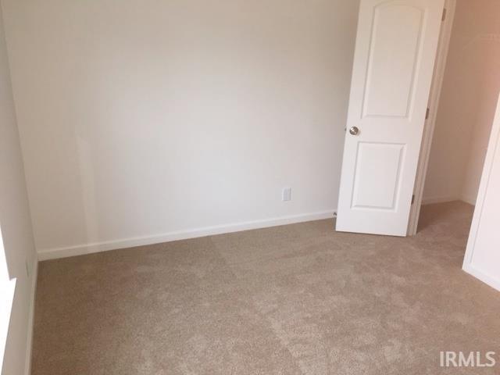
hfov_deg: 61.7
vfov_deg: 48.2
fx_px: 419
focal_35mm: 29
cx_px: 250
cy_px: 188
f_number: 2.2
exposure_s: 1/16
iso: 100
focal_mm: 4.15
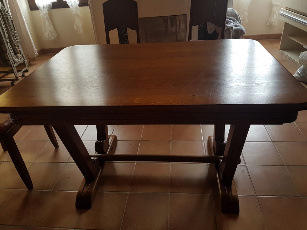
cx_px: 154
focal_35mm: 26
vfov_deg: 53.1
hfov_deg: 67.3
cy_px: 115
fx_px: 231
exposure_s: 1/40
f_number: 1.7
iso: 160
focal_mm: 4.2
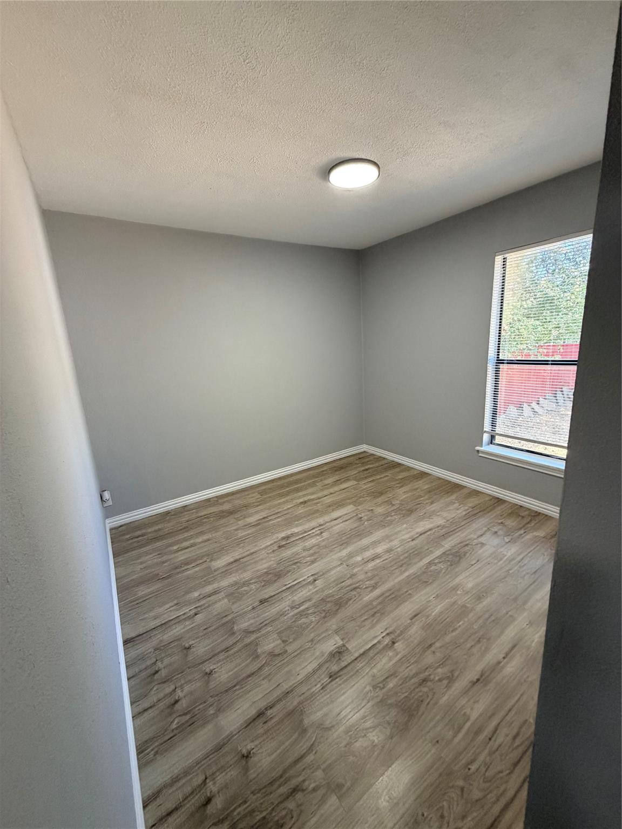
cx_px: 311
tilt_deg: -11.4
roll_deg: +3.7
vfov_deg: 102.1
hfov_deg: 85.7
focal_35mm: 14
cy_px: 414
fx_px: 335
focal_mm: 2.22
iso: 250
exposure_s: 1/121
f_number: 2.2
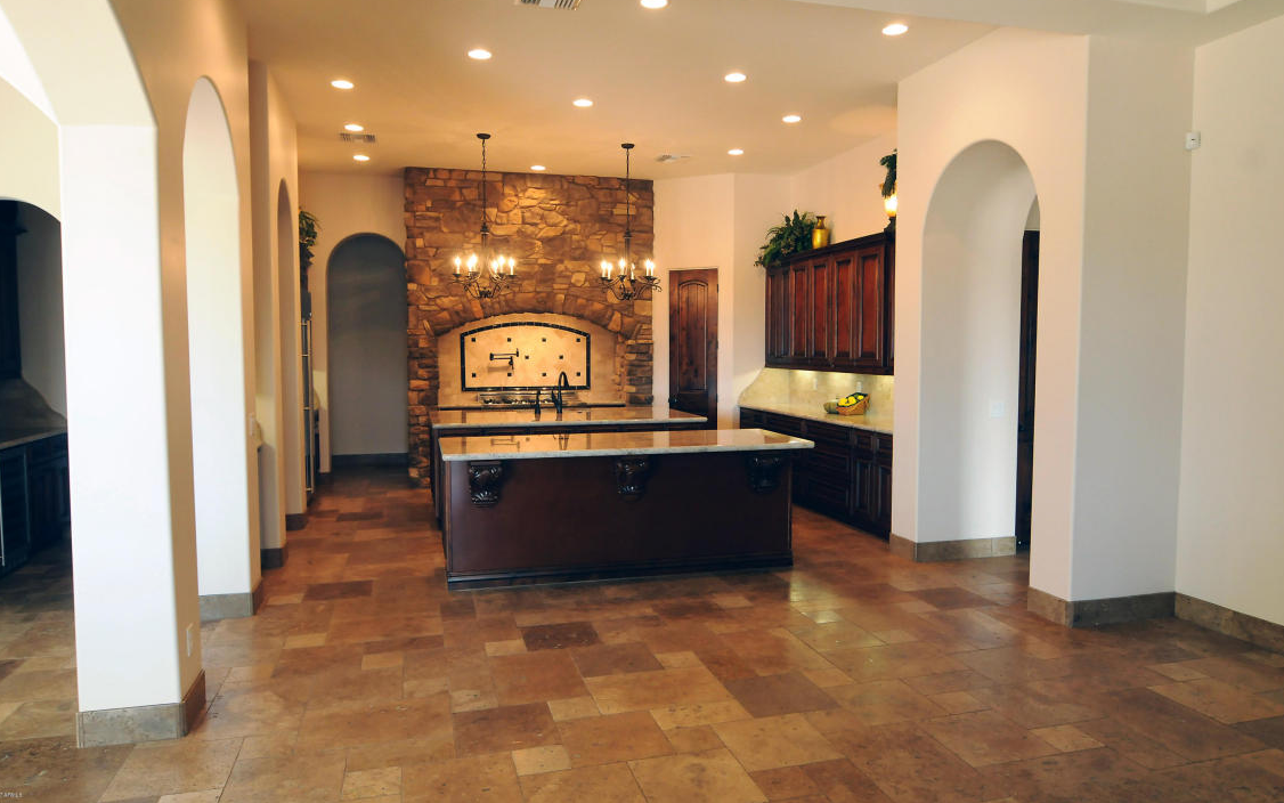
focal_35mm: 24
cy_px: 384
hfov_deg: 75.9
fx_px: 823
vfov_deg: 52.0
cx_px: 647
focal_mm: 15
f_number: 6.3
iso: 800
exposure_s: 1/30
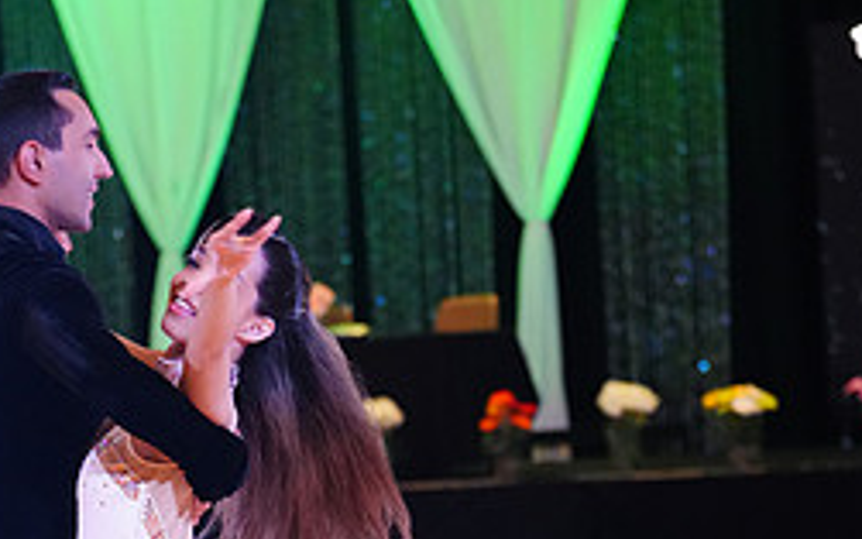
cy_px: 711
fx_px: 3877
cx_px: 228
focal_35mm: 165
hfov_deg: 12.7
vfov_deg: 7.9
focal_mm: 70
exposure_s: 1/400
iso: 5000
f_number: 2.8
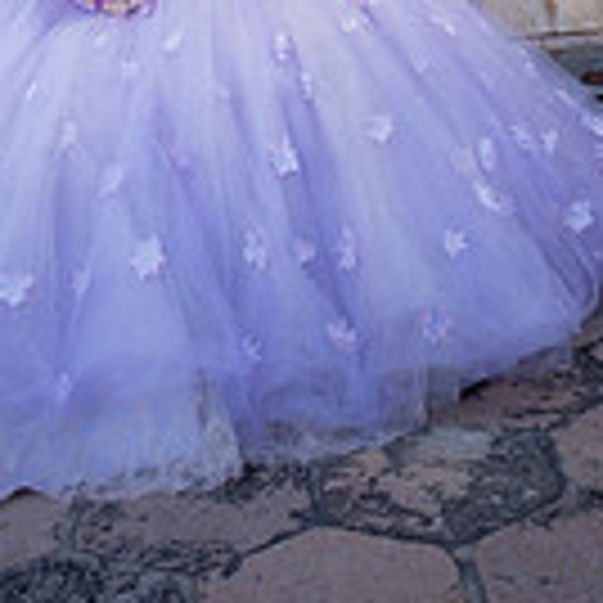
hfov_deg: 30.0
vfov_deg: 22.3
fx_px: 1123
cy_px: -392
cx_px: 292
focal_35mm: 57
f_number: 2.8
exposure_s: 1/500
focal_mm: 20
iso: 125
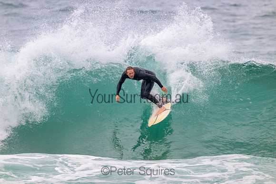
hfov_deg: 2.6
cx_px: 138
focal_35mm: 800
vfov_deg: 1.7
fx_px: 6134
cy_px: 92
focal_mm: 800
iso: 1600
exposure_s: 1/2000
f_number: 11
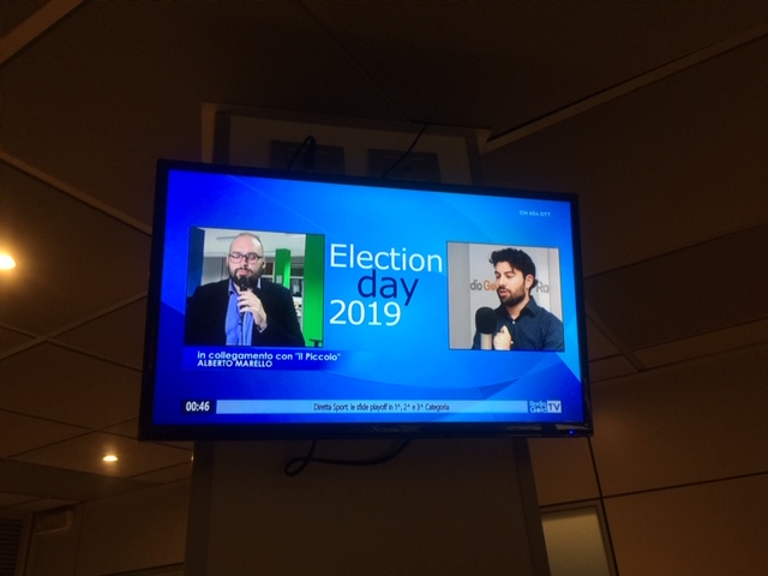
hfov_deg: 61.7
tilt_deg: +25.9
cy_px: 288
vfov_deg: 48.2
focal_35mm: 29
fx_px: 643
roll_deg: +4.0
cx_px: 384
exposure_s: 1/33
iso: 50
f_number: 2.2
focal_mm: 4.15
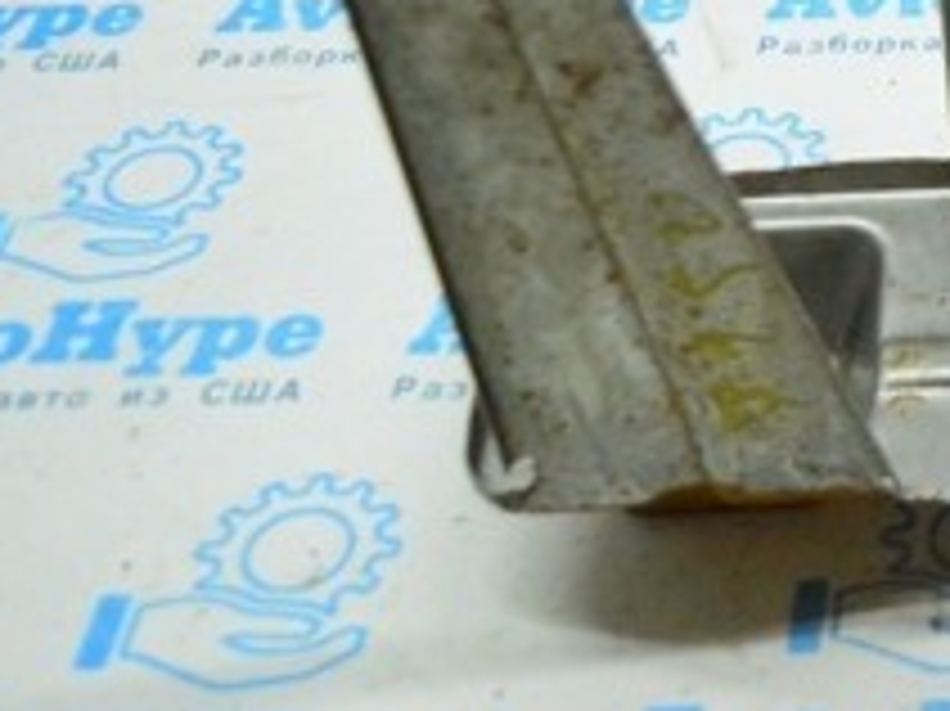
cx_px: 1261
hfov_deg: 18.2
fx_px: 2755
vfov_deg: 14.3
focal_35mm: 100
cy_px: -88
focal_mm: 23
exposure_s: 1/800
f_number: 3.8
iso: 6400
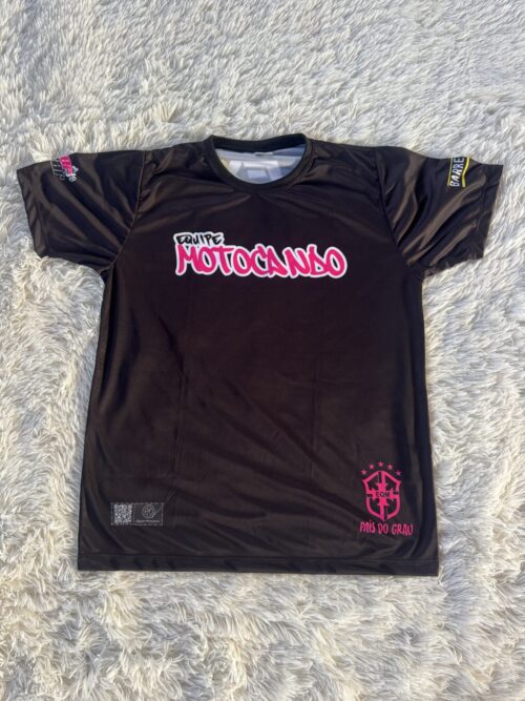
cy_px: 350
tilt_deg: -77.7
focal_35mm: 24
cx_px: 262
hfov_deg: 56.8
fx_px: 485
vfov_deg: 71.6
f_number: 1.78
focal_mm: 6.76
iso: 320
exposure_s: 1/60
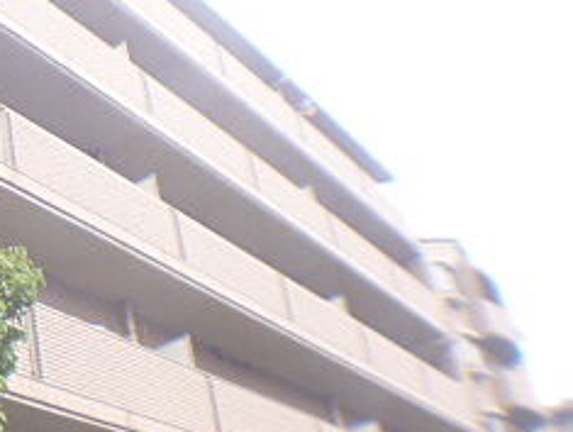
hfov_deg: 20.8
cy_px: 195
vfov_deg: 17.0
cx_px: -129
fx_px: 1442
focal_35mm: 87
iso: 100
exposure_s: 1/60
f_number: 3.3
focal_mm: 5.7
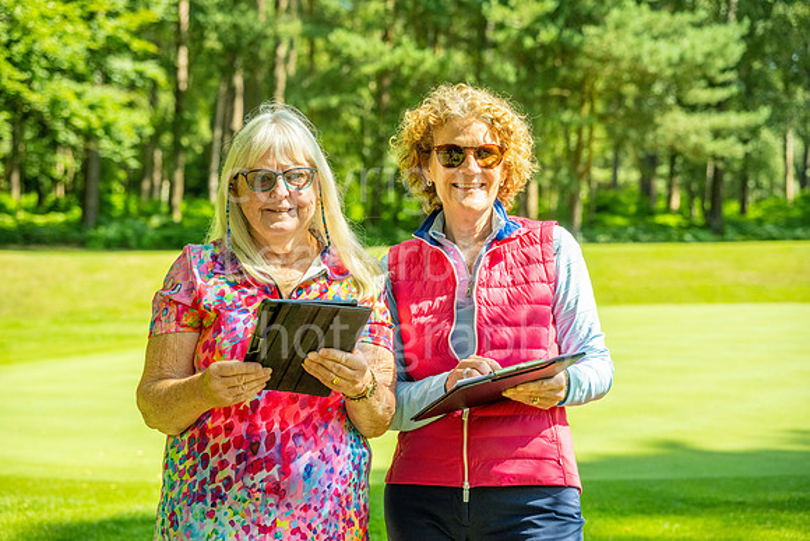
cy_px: 270
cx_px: 405
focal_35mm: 64
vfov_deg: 21.3
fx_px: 1440
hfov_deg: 31.4
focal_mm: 64
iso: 800
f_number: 4
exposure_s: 1/3200
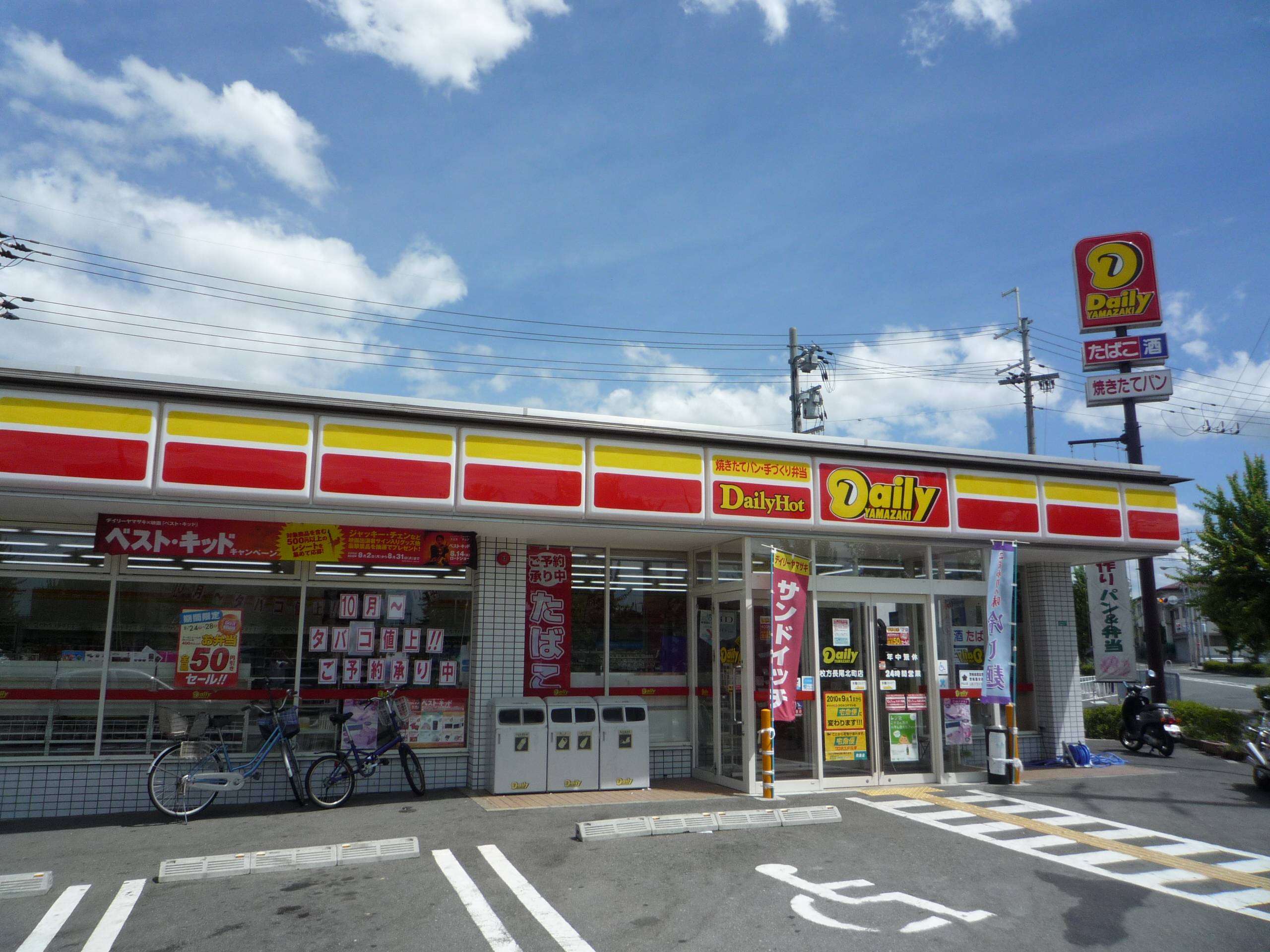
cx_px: 635
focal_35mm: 25
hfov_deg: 69.4
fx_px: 917
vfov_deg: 54.9
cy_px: 476
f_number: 5
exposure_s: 1/800
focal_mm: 4.4
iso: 100
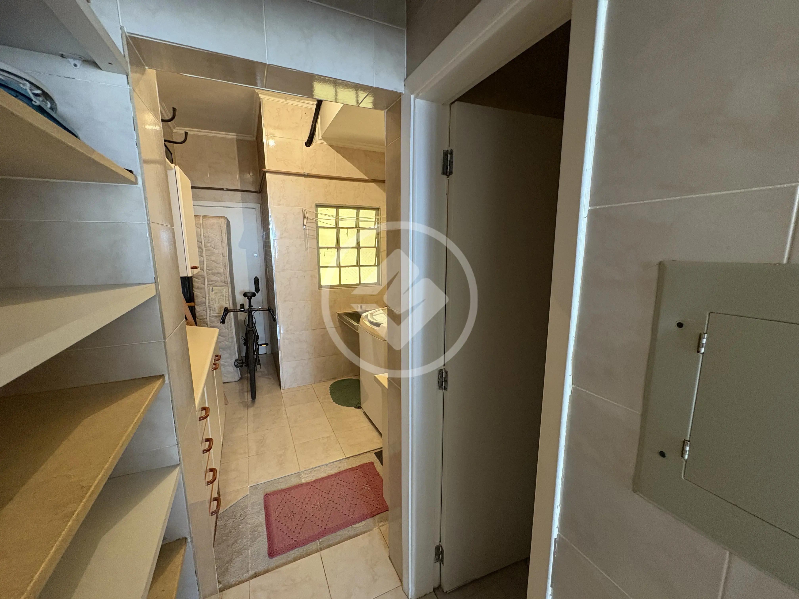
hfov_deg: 102.1
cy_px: 300
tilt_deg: -9.0
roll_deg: +0.2
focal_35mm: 14
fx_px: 323
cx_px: 400
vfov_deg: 85.7
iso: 500
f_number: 2.2
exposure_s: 1/60
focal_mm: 2.22
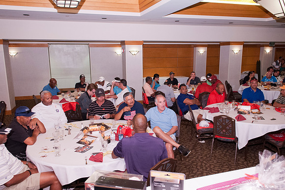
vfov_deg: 46.9
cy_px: 95
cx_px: 144
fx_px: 219
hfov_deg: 66.1
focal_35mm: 28
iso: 1250
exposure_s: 1/100
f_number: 4.5
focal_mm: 18
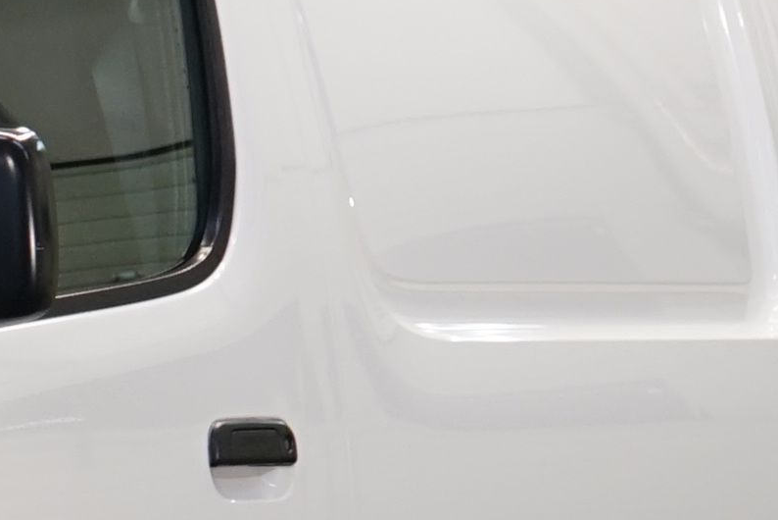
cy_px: 678
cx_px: -608
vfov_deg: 3.2
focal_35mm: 423
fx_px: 9144
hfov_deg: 4.8
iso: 320
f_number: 5
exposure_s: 1/30
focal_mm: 56
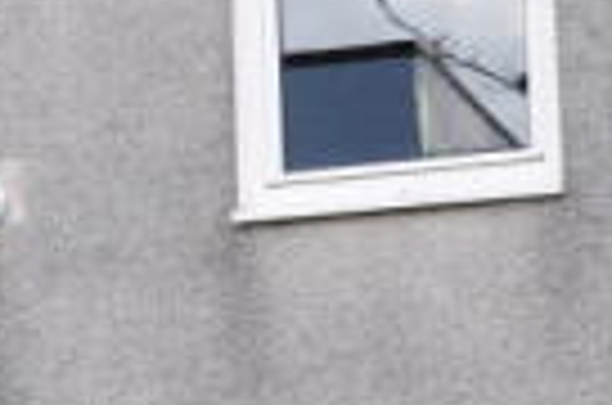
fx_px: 3077
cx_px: -572
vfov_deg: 7.5
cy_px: 225
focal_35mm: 181
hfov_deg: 10.5
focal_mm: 25
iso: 400
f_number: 9
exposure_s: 1/125
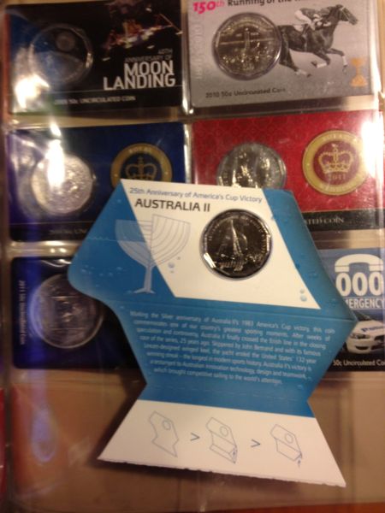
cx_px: 192
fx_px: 519
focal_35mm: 35
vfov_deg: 52.6
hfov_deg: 40.7
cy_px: 256
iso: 100
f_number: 2.4
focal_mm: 4.28
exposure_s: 1/20
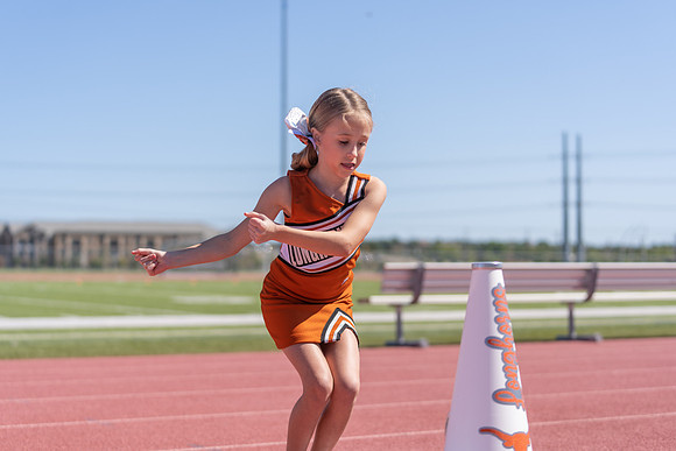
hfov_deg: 28.8
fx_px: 1315
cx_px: 338
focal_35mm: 70
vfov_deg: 19.5
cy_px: 226
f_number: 2.8
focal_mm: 70
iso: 100
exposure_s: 1/1600
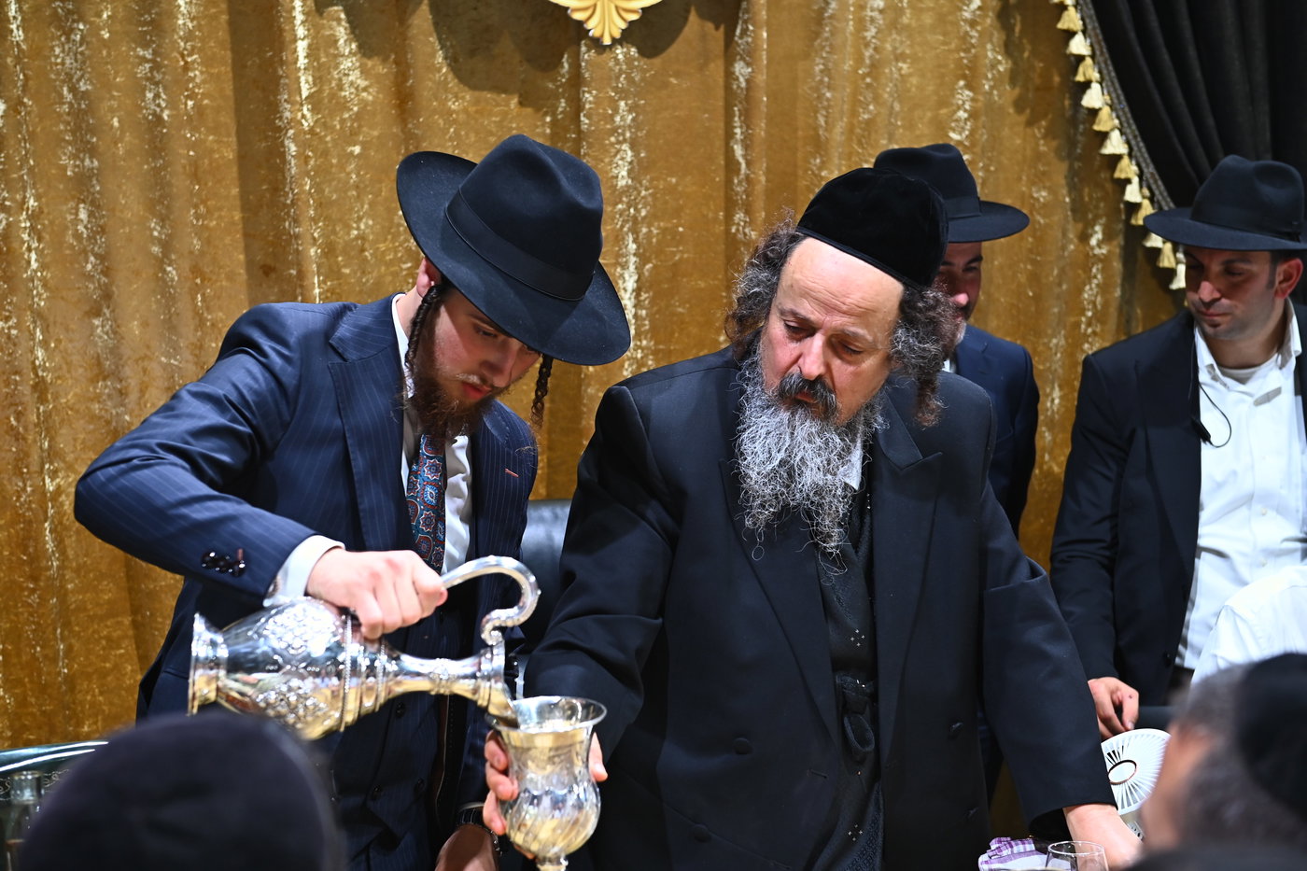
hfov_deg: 34.5
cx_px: 654
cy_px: 436
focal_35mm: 58
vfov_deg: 23.4
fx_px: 2105
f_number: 4
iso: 1250
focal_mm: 58
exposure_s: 1/160
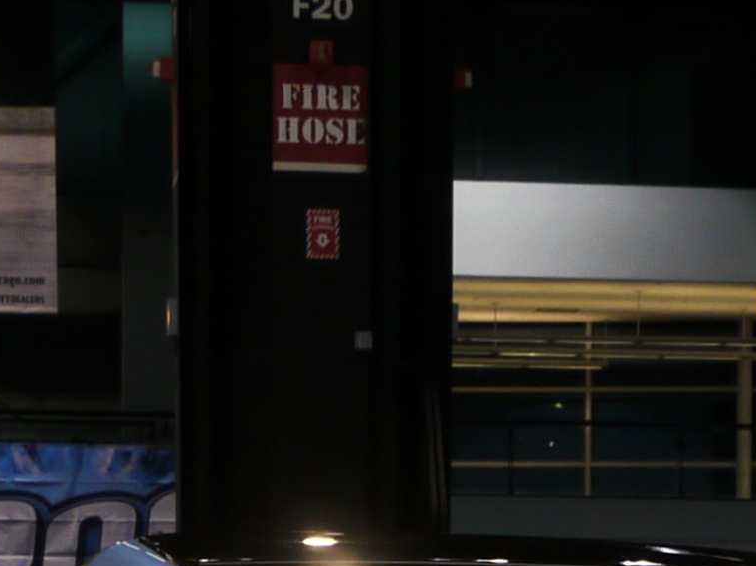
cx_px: 724
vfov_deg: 6.4
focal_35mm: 225
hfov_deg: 8.8
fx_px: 4911
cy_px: 1193
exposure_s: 1/100
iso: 400
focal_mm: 22
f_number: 4.5
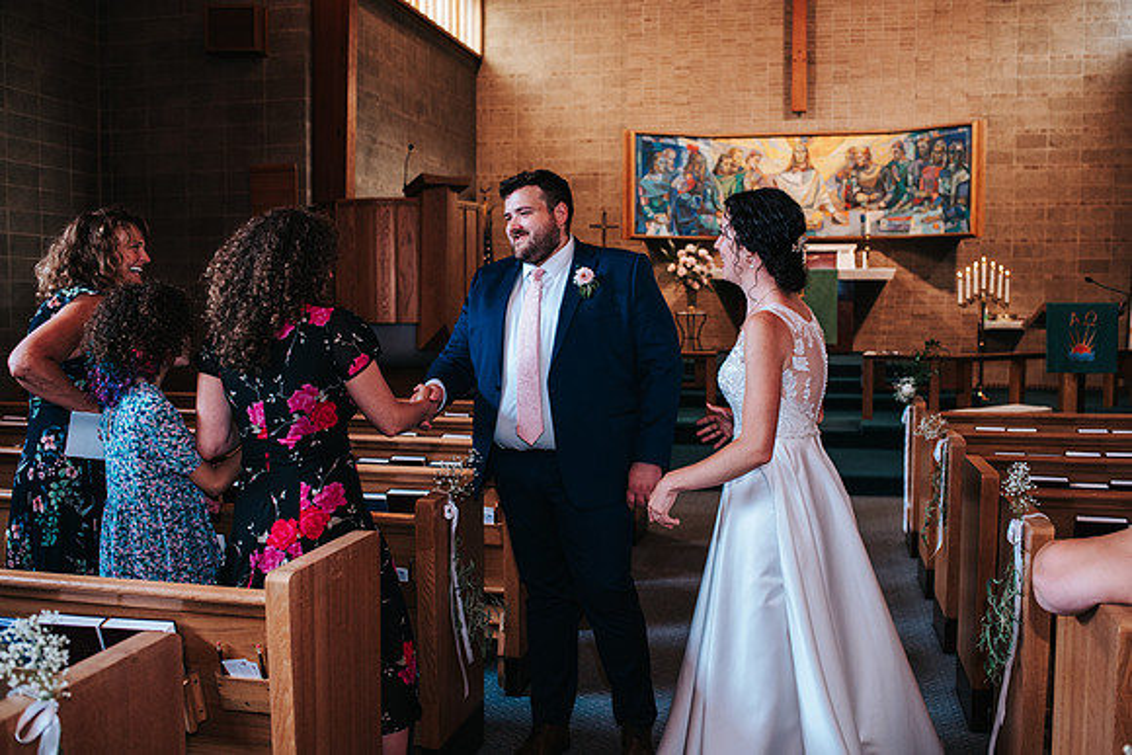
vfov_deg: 37.9
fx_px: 1101
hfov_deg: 54.4
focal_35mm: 35
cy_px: 378
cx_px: 566
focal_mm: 35
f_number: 3.2
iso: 1000
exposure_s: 1/125
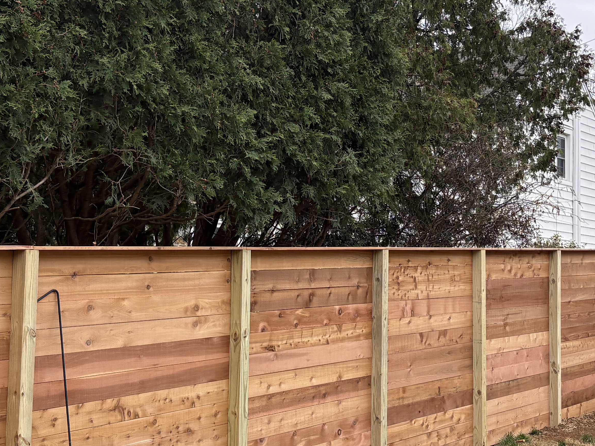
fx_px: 1100
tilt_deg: +3.5
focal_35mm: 64
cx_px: 295
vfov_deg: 22.9
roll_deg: -0.6
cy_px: 191
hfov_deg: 30.3
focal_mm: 5.96
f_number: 1.6
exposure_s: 1/773
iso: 64
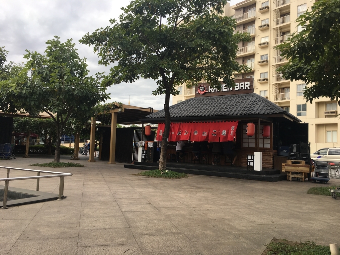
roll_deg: -2.2
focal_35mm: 29
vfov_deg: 48.2
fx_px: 285
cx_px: 170
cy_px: 128
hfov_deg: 61.7
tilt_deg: +3.3
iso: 25
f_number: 2.2
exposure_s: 1/420
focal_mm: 4.15
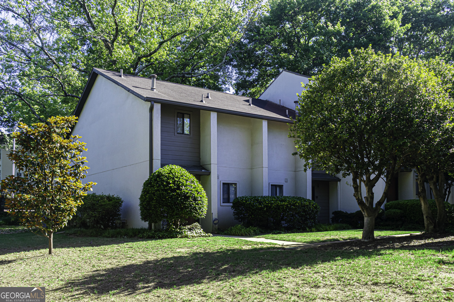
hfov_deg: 57.2
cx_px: 227
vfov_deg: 40.0
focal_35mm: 33
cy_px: 151
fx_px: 416
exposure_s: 1/160
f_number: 8
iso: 200
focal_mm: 22
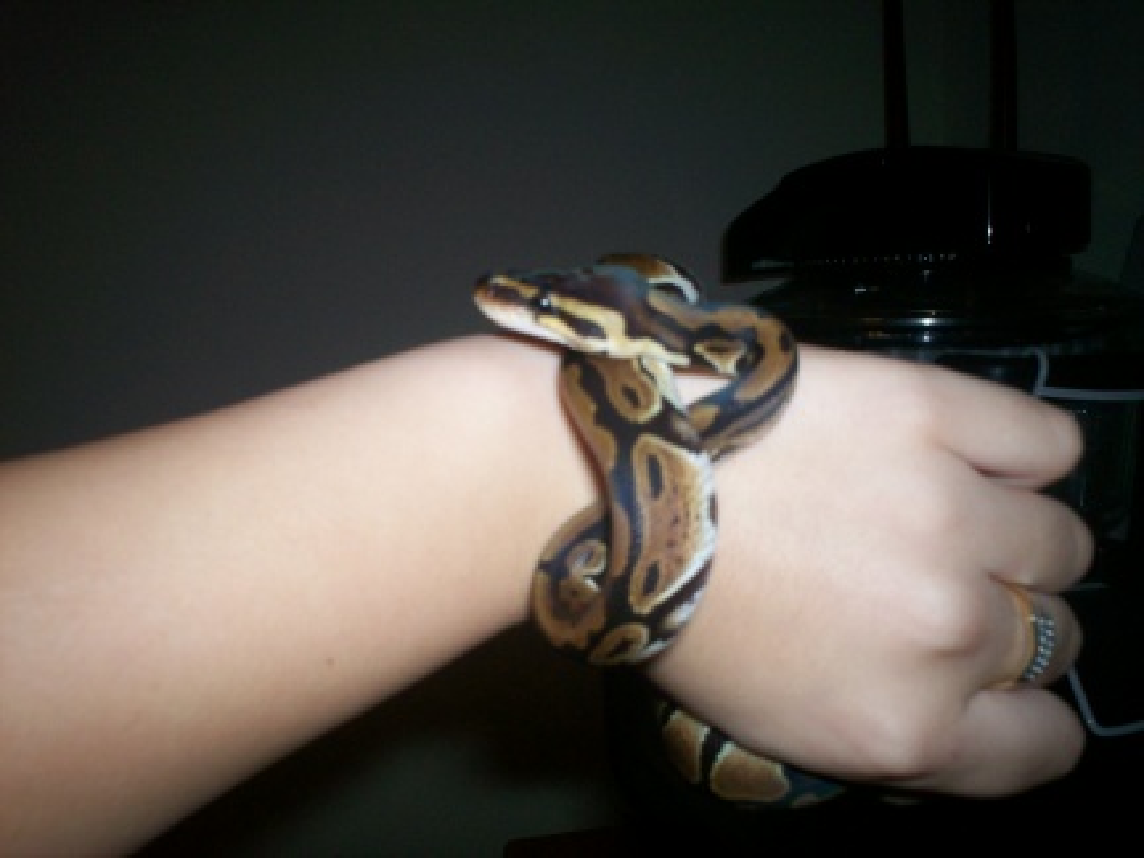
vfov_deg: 39.7
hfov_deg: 51.4
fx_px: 1190
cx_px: 572
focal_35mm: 36
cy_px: 429
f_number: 4.5
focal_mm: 6
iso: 140
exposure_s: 1/60
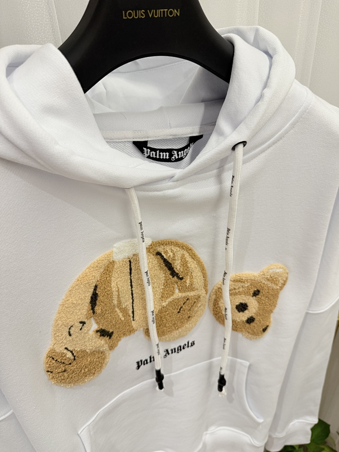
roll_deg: +3.8
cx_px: 170
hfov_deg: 56.8
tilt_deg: -32.2
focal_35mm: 24
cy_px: 226
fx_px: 313
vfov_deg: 71.6
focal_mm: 6.76
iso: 160
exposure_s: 1/50
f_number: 1.78
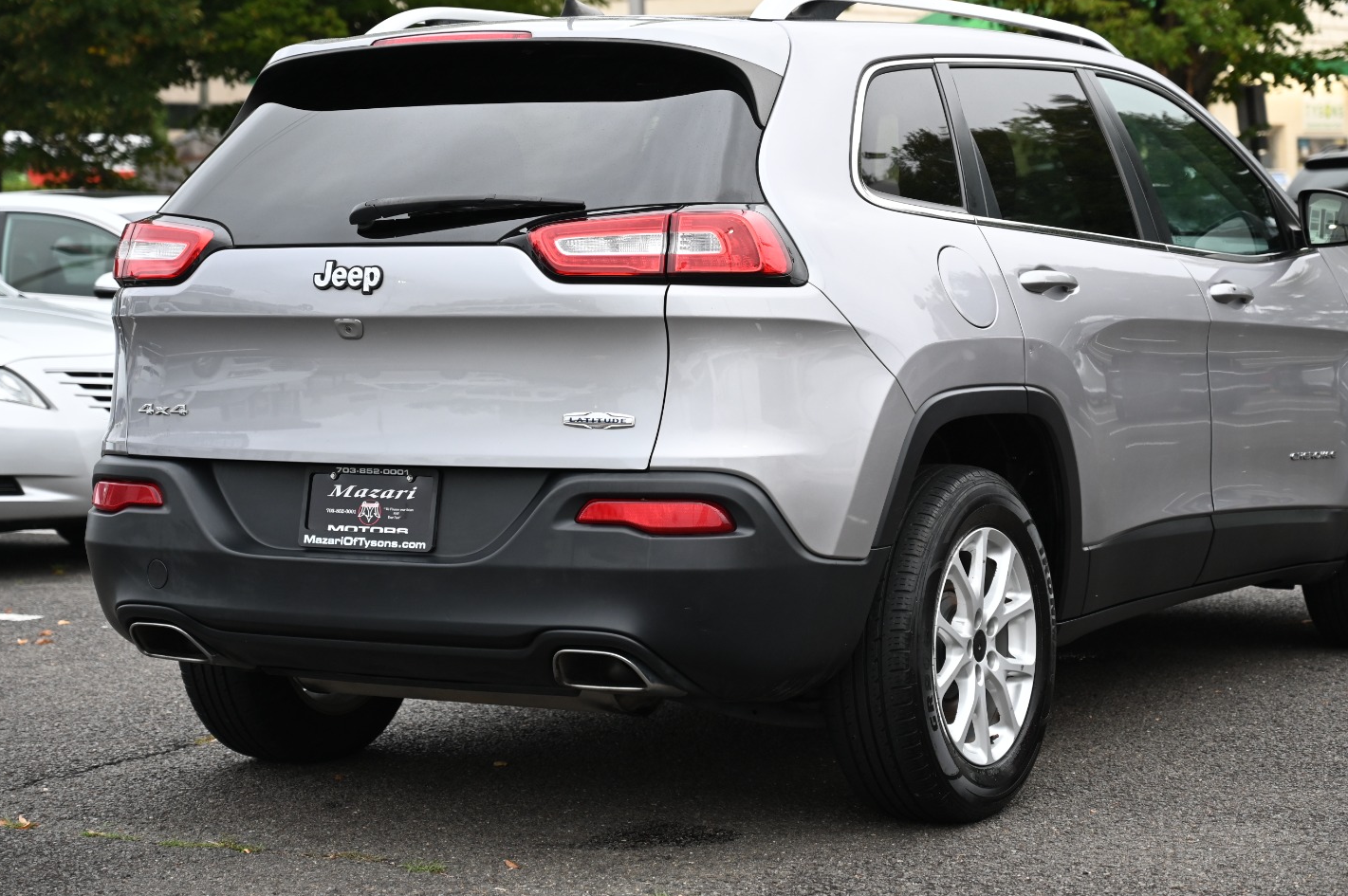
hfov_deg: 25.4
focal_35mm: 80
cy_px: 389
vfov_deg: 17.0
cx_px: 722
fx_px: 2993
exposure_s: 1/125
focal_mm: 70
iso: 500
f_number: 4
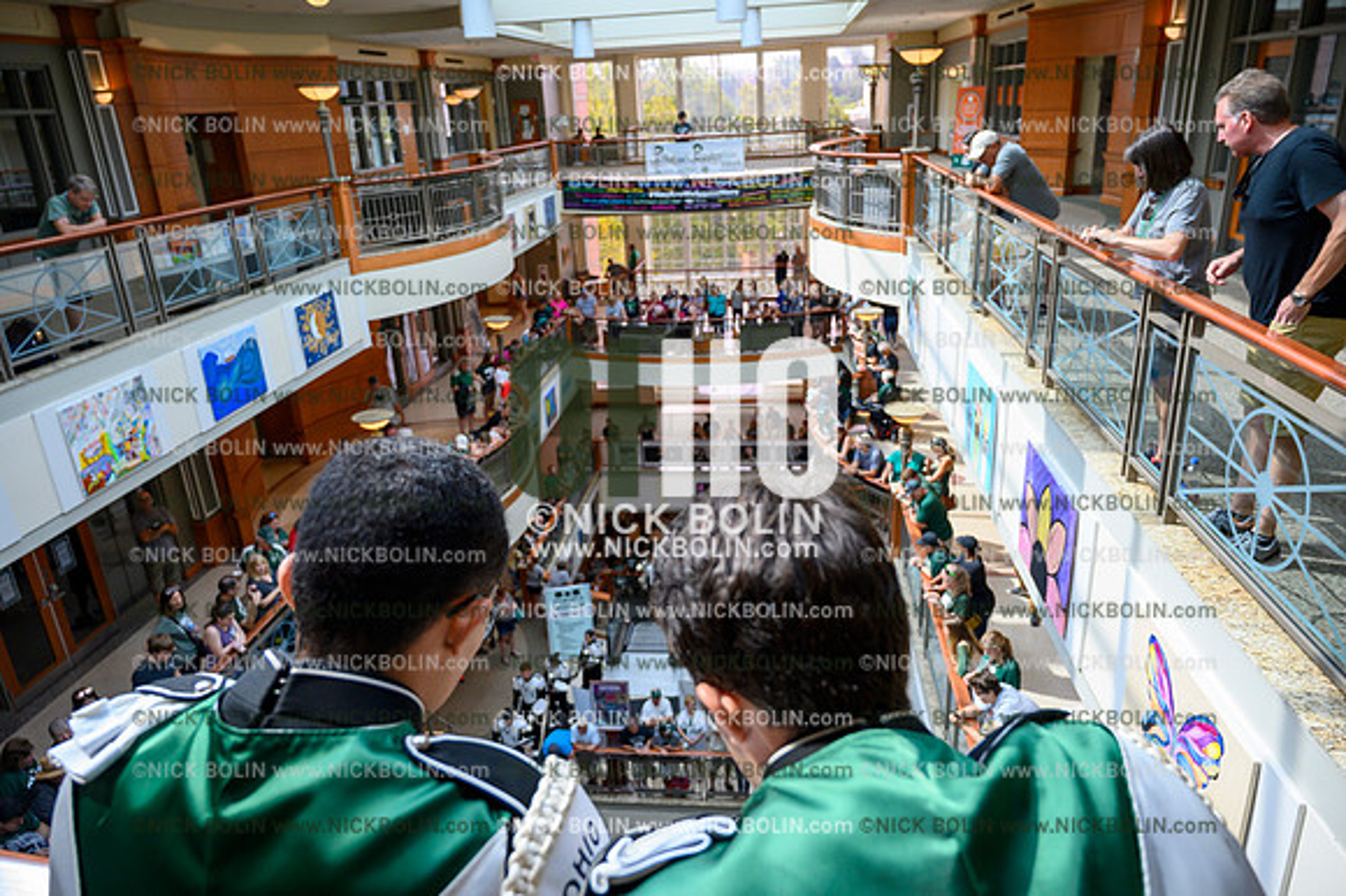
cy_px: 448
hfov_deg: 71.5
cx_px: 673
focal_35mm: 25
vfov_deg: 51.2
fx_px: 934
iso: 800
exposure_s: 1/800
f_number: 4
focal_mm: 25
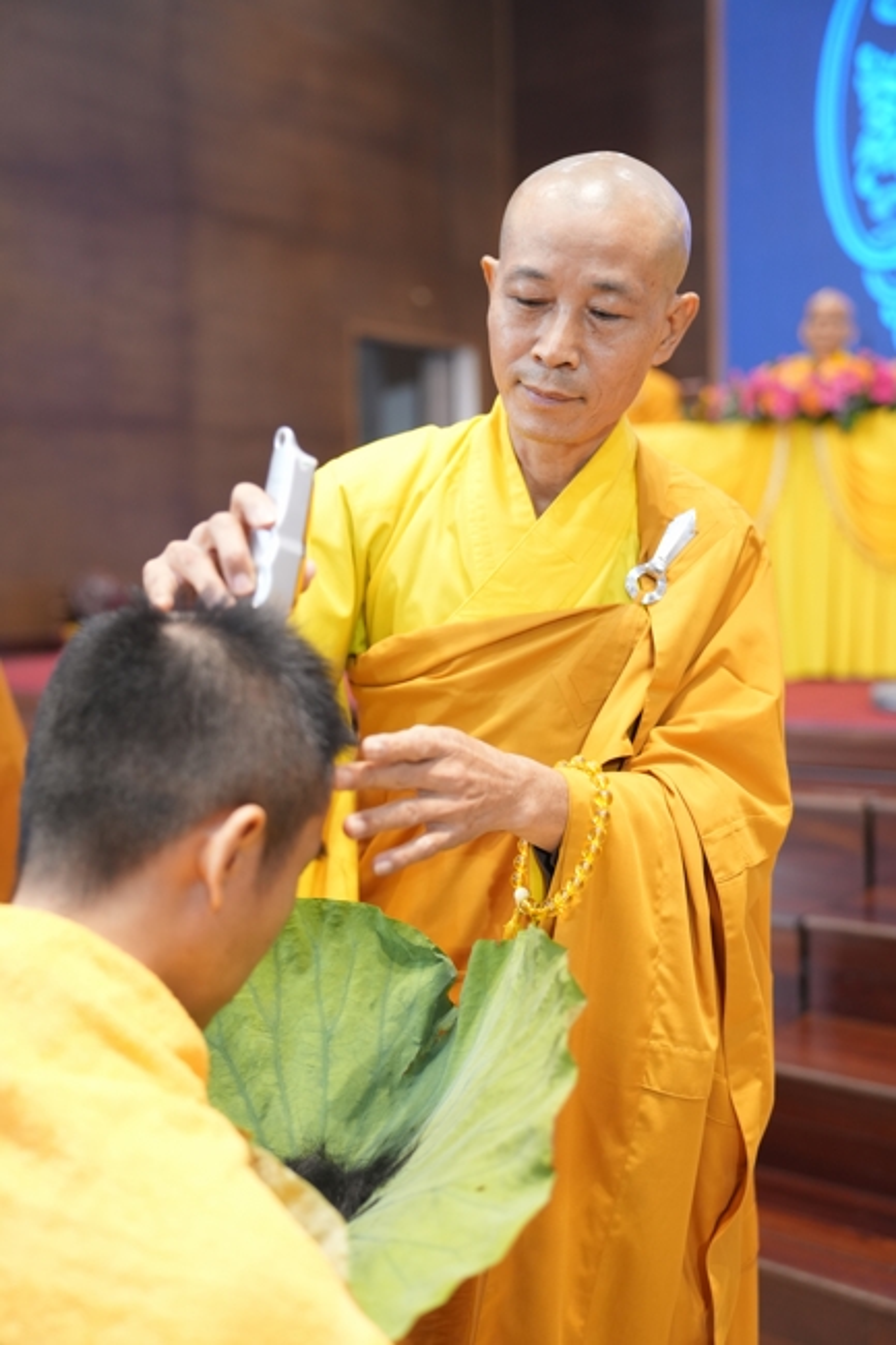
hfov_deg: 31.9
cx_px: 448
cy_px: 672
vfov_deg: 46.4
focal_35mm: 42
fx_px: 1569
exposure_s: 1/125
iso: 1250
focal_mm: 42
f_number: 2.2
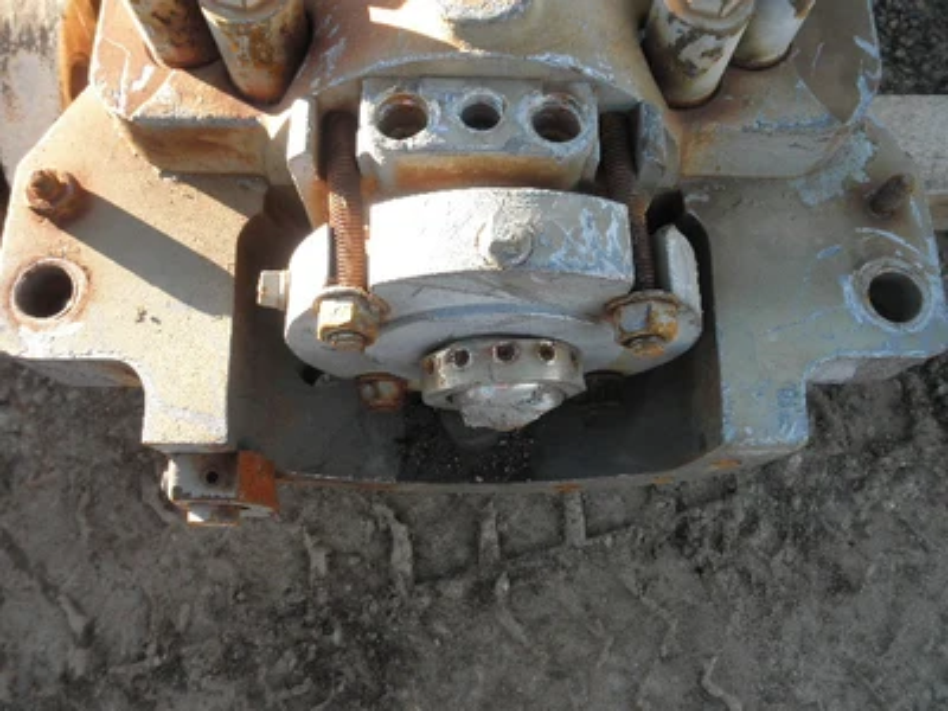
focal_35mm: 28
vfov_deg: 49.7
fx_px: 767
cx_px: 474
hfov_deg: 63.4
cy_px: 356
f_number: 3
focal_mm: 5
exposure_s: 1/80
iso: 64
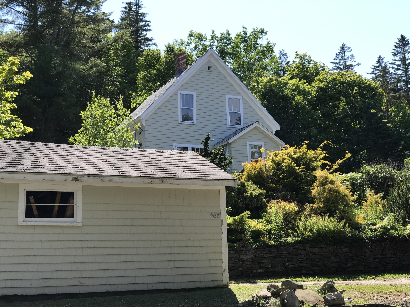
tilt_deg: +11.2
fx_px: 675
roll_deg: +1.6
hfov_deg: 33.8
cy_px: 154
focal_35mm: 57
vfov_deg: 25.7
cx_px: 205
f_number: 2.8
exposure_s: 1/399
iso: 20
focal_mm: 6.6
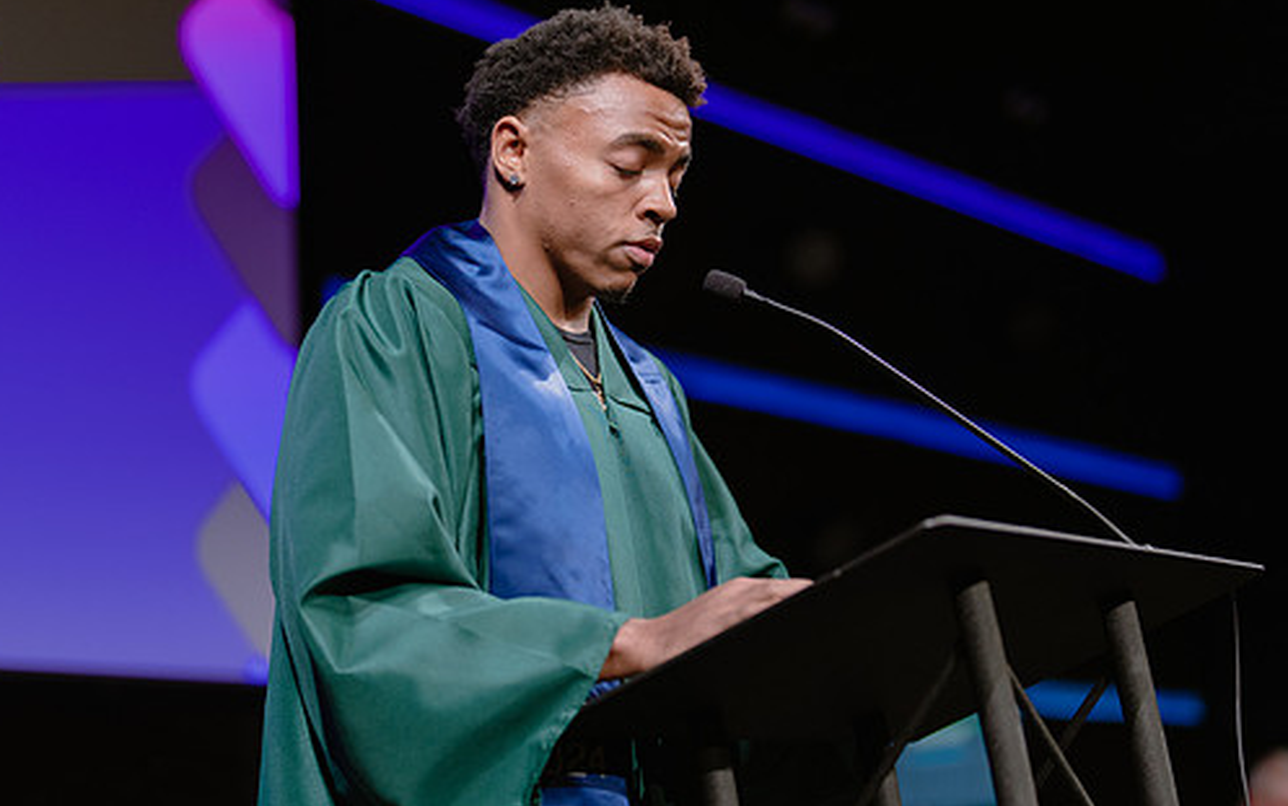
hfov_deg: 26.5
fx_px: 2739
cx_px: 603
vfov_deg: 16.7
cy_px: 344
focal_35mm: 78
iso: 500
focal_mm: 50
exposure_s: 1/320
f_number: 1.2
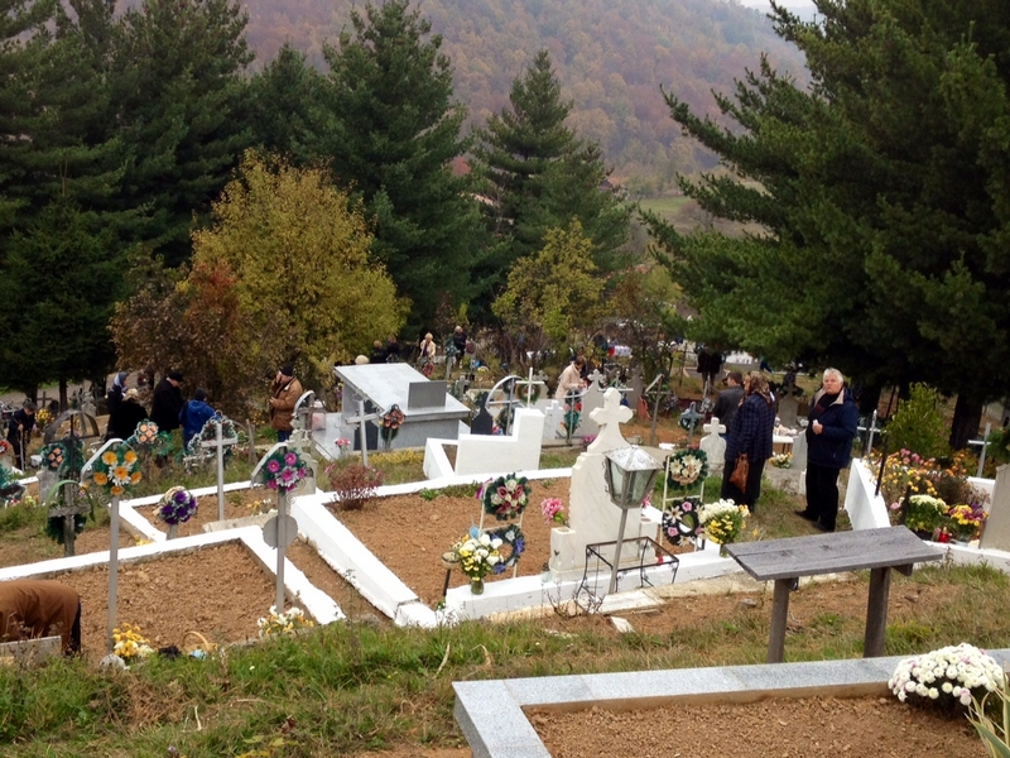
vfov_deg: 40.7
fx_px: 1021
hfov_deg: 52.6
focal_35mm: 35
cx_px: 505
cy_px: 379
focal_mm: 4.28
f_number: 2.4
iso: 50
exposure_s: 1/142
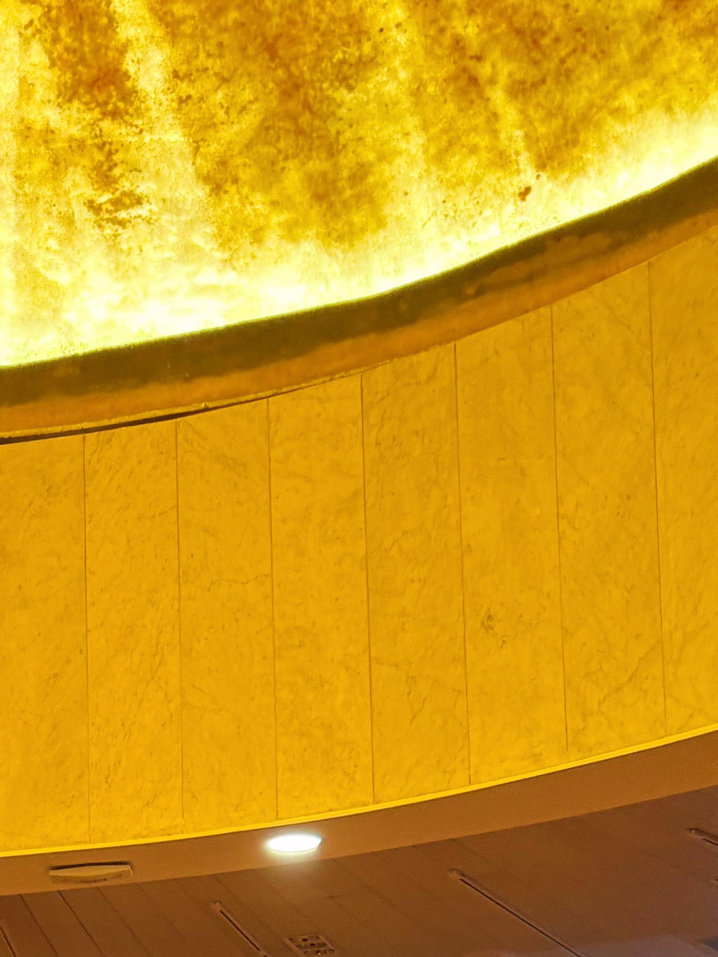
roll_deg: +0.4
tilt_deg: +6.9
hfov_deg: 17.6
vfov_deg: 22.0
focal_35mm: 80
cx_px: -145
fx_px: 2212
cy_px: 1244
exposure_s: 1/71
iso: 125
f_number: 1.6
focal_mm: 5.96
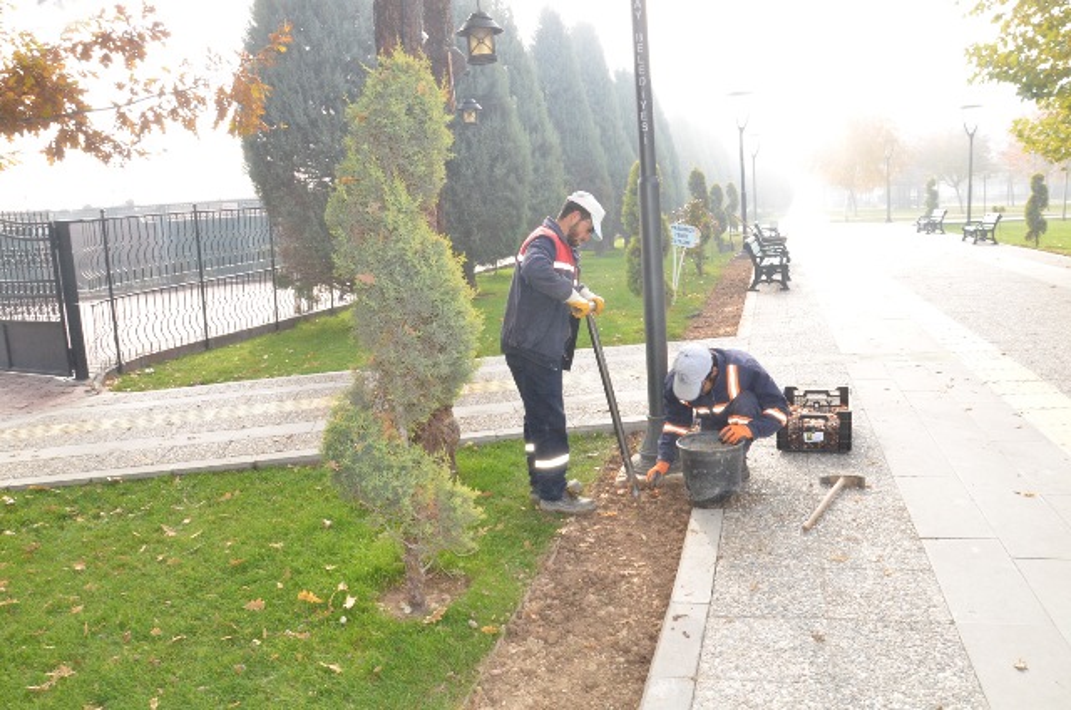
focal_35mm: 27
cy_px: 355
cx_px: 536
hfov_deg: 67.5
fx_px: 802
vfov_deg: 47.7
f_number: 22
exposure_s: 1/250
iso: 1600
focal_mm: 18
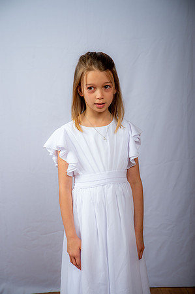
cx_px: 98
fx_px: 635
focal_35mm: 78
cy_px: 147
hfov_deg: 17.5
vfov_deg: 26.0
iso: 250
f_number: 6.3
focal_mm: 78
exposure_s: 1/200
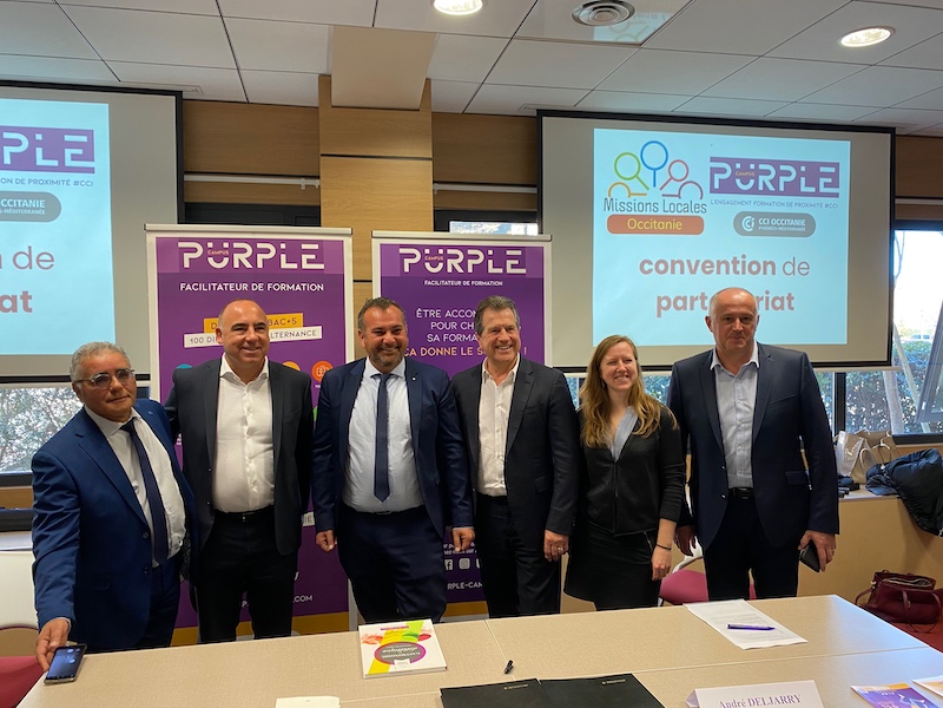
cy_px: 354
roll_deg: +0.5
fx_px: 708
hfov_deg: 67.3
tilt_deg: -2.8
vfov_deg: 53.1
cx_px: 472
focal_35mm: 26
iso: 100
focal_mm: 4.25
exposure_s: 1/60
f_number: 1.8
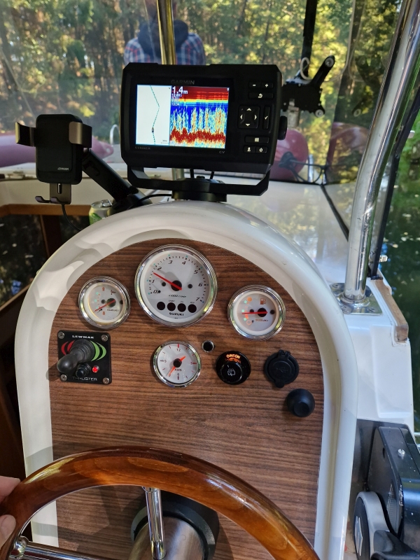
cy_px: 280
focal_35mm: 23
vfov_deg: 73.9
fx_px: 372
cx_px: 210
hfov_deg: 58.9
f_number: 1.8
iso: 200
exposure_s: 1/100
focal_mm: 5.4
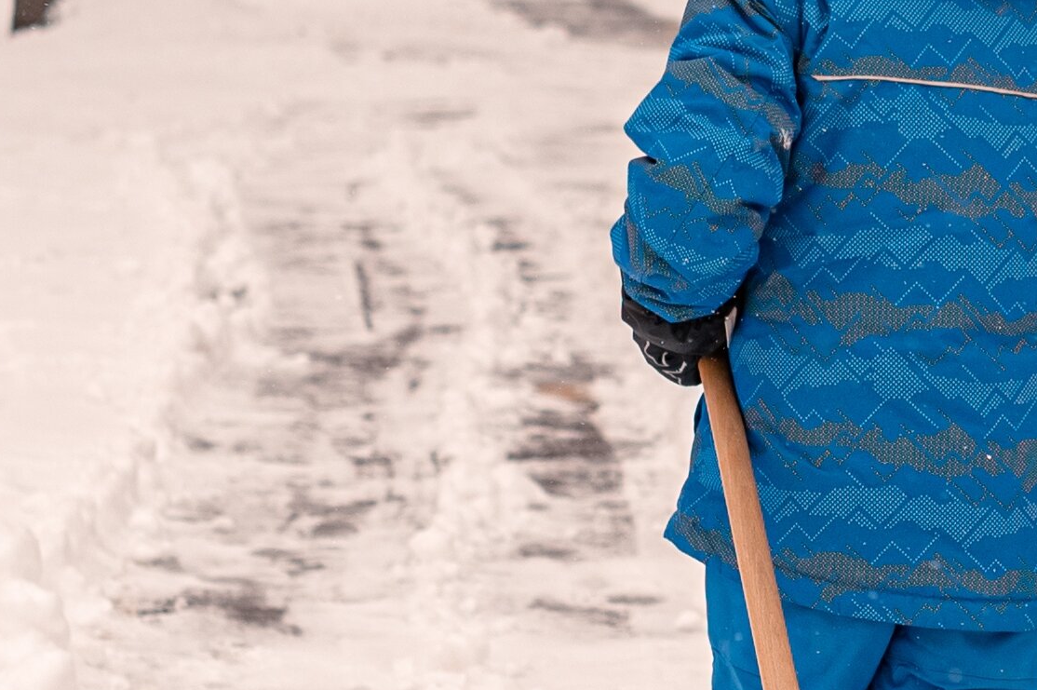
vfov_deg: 7.2
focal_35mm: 190
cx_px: 808
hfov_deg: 10.8
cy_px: 397
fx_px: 5469
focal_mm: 35
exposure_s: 1/1600
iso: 160
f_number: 3.2
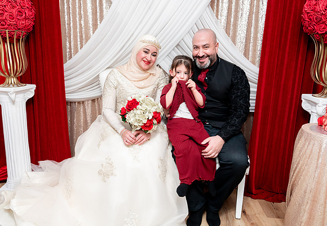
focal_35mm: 27
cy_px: 106
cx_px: 142
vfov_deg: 48.6
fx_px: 251
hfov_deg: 66.0
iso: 2000
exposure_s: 1/160
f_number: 2.8
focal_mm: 24
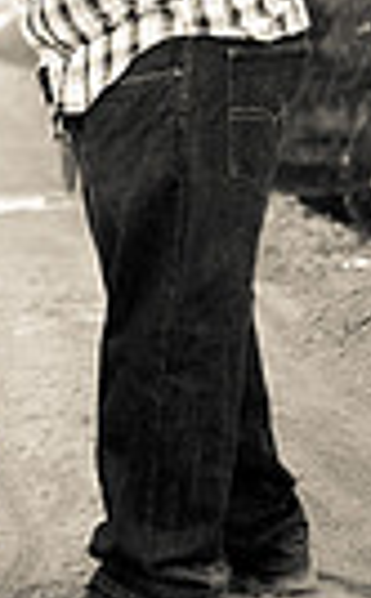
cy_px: 18
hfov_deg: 6.5
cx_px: -114
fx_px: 3240
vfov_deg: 10.5
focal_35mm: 199
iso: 200
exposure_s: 1/320
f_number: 2.8
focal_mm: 58
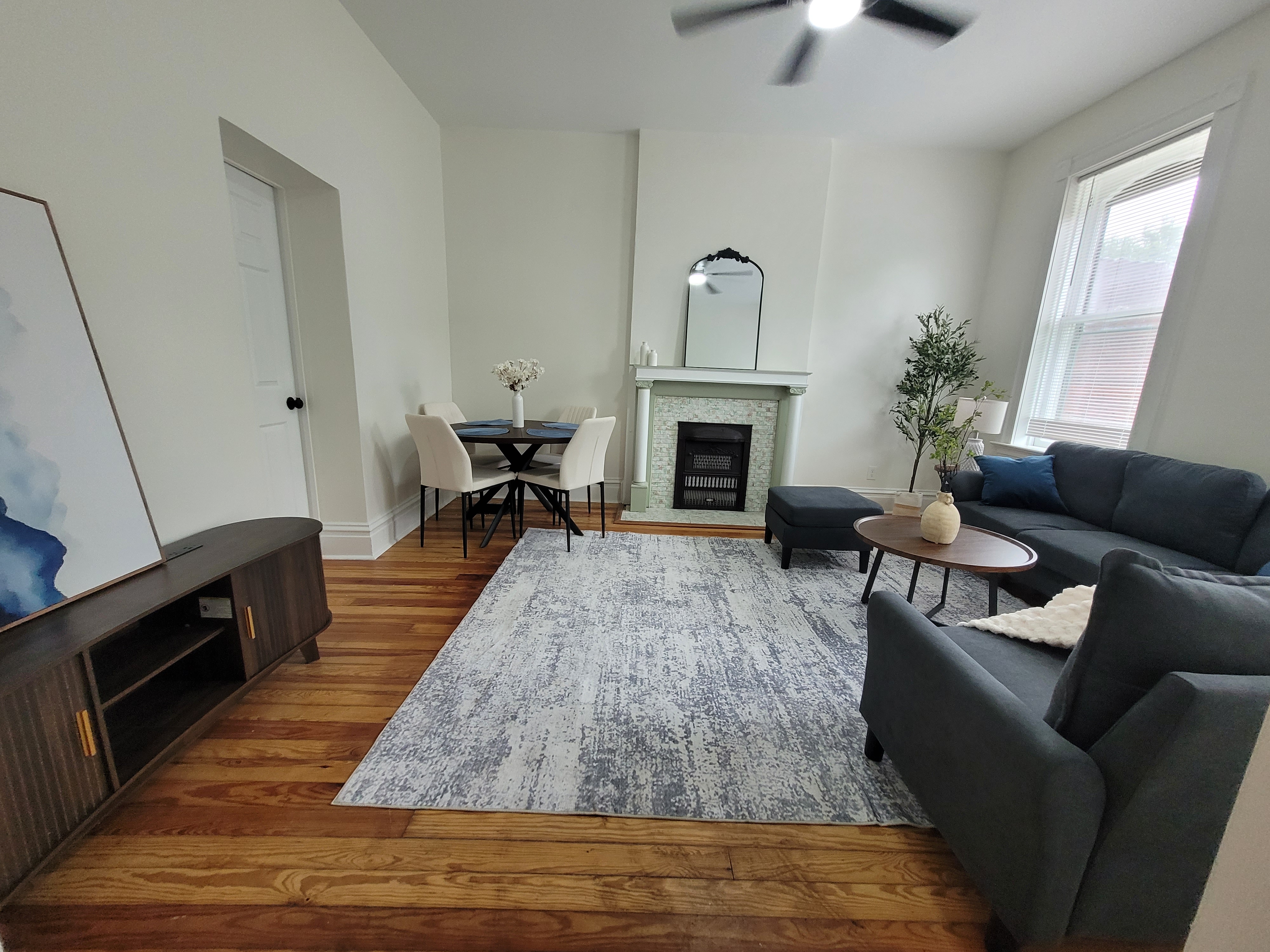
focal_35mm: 13
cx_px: 635
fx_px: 477
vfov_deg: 89.9
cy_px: 476
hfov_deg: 106.2
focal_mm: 1.74
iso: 160
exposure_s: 1/60
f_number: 2.2
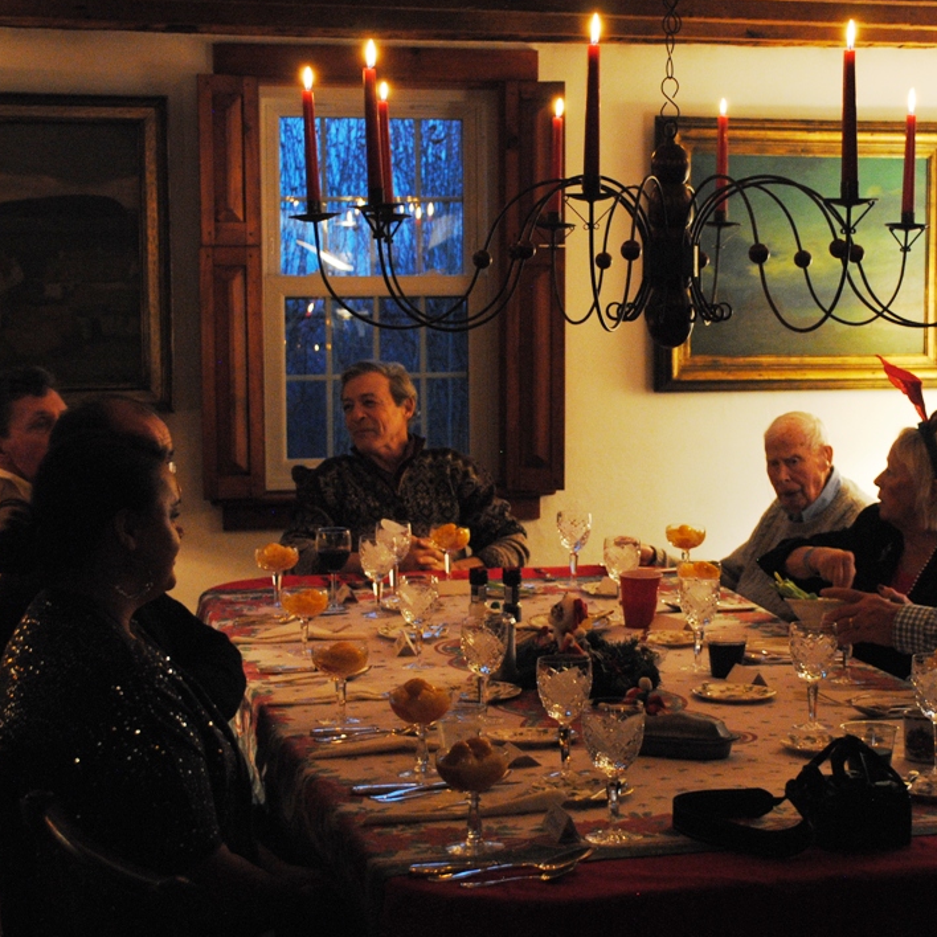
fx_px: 2052
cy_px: 458
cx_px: 605
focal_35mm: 67
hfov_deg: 25.6
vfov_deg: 25.7
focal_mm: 32
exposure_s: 1/15
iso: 800
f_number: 4.8
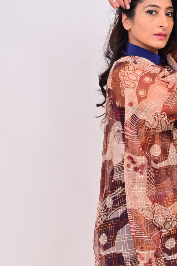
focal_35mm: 85
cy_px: 221
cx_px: 167
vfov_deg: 23.5
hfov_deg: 15.8
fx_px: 628
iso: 200
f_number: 4.5
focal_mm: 39
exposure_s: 1/125
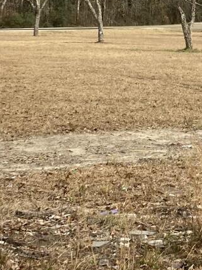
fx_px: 1027
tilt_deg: +0.5
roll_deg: +0.7
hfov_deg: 11.2
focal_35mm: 132
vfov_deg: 14.7
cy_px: -2
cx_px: 180
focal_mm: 3.99
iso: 20
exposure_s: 1/1869
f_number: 1.8
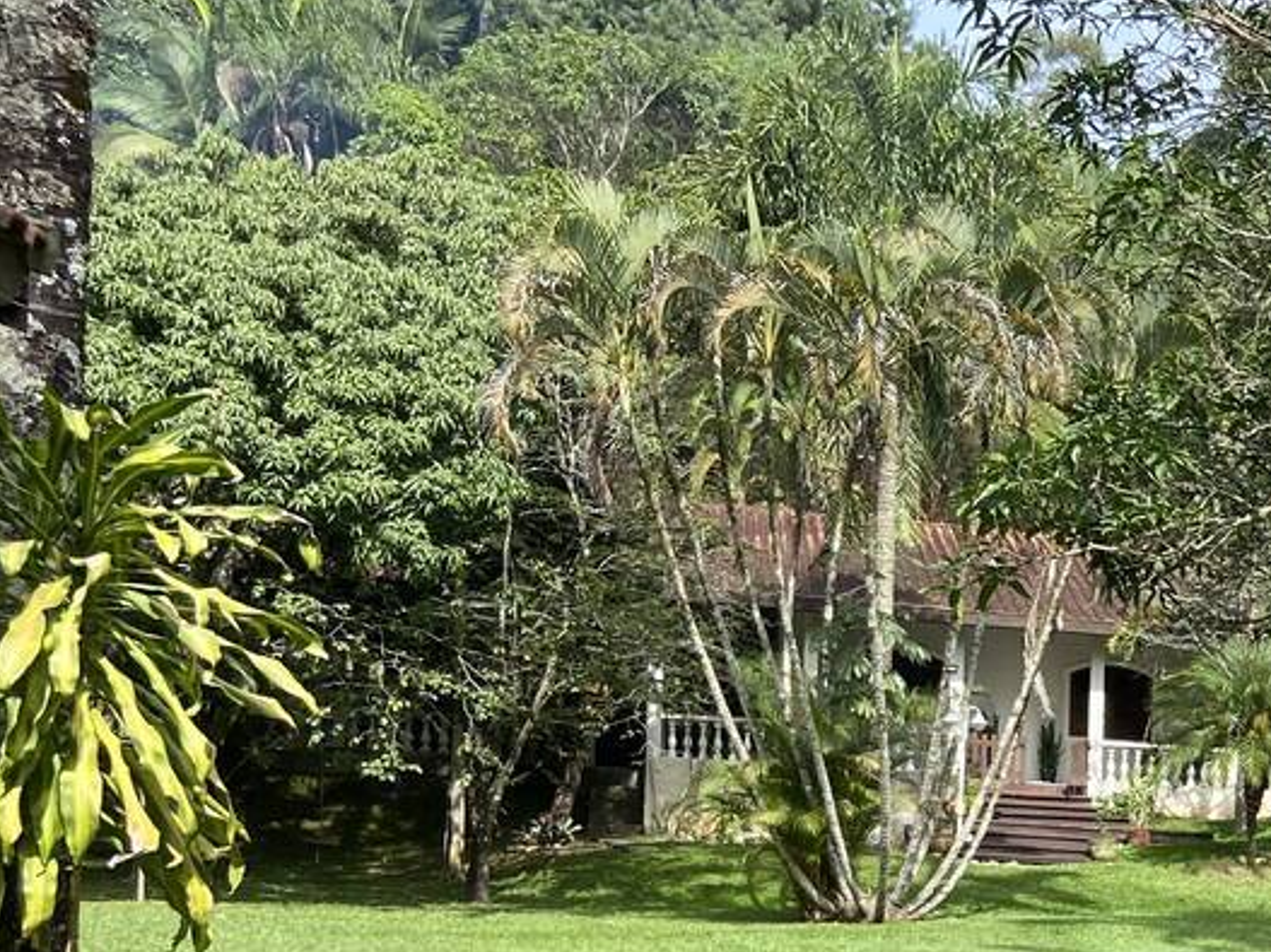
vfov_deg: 19.8
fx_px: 2606
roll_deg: -1.7
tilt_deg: -1.2
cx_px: 1654
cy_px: 1046
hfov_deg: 24.0
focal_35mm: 71
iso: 32
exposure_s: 1/711
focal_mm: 4.25
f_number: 1.8
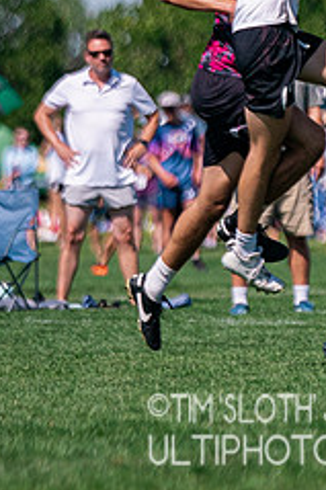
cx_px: 378
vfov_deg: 2.4
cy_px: 14
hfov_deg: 1.6
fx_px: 11766
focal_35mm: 865
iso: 400
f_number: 2.8
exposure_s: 1/12800
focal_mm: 200
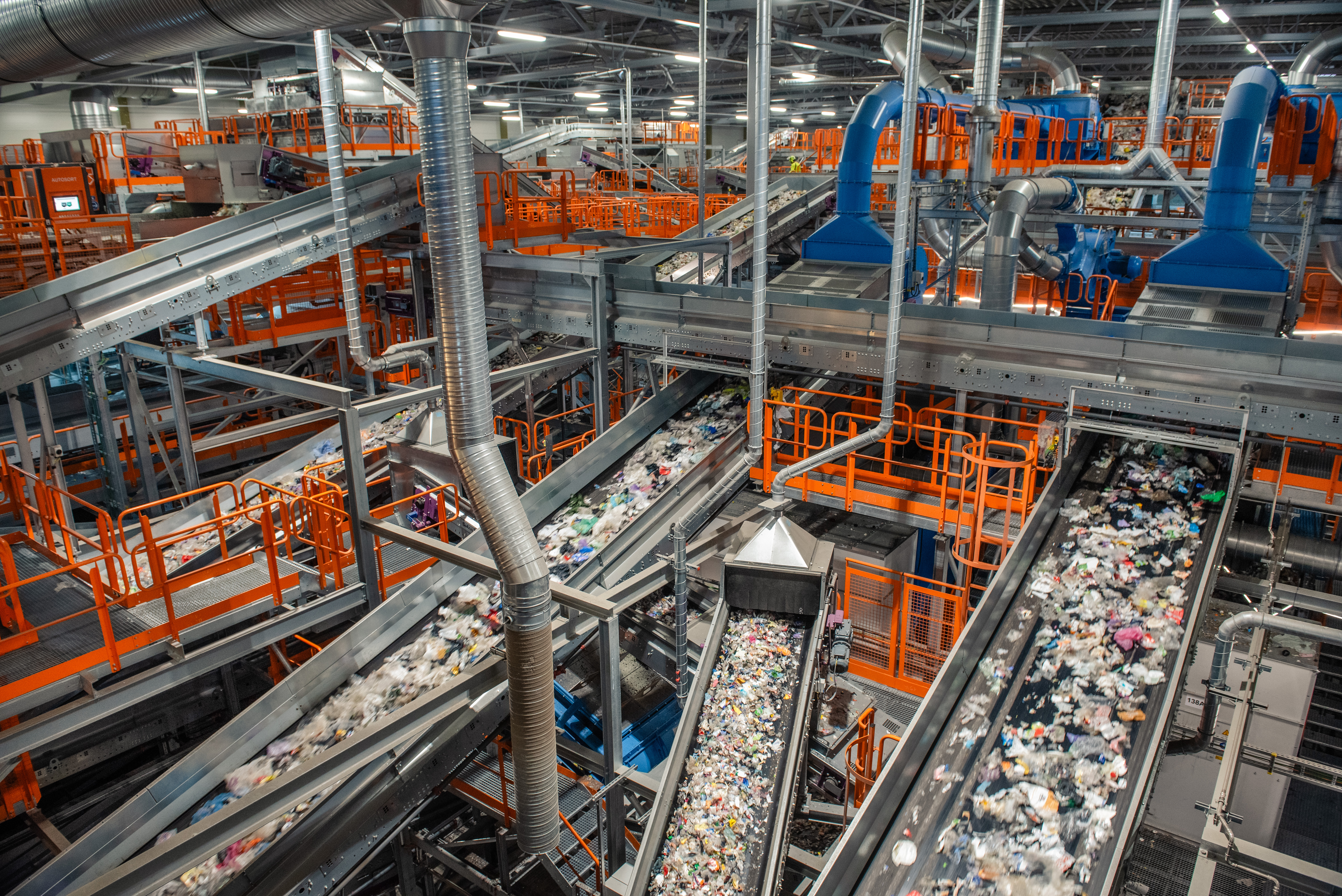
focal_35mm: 24
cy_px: 448
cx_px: 671
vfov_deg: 53.2
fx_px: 895
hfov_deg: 73.7
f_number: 5.6
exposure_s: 1/50
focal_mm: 24
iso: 1600
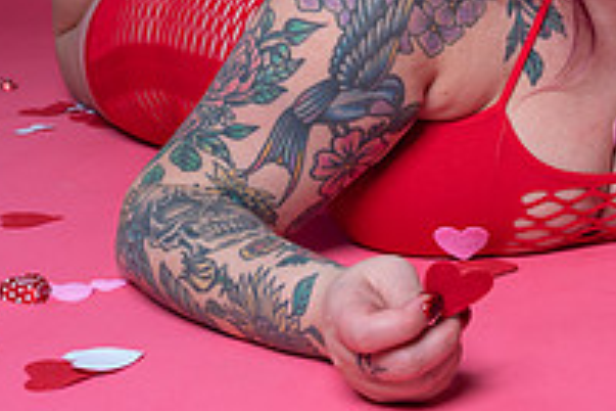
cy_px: -97
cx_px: 500
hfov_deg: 20.0
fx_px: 1728
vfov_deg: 13.2
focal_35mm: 101
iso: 100
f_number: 8
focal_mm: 35
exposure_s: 1/160
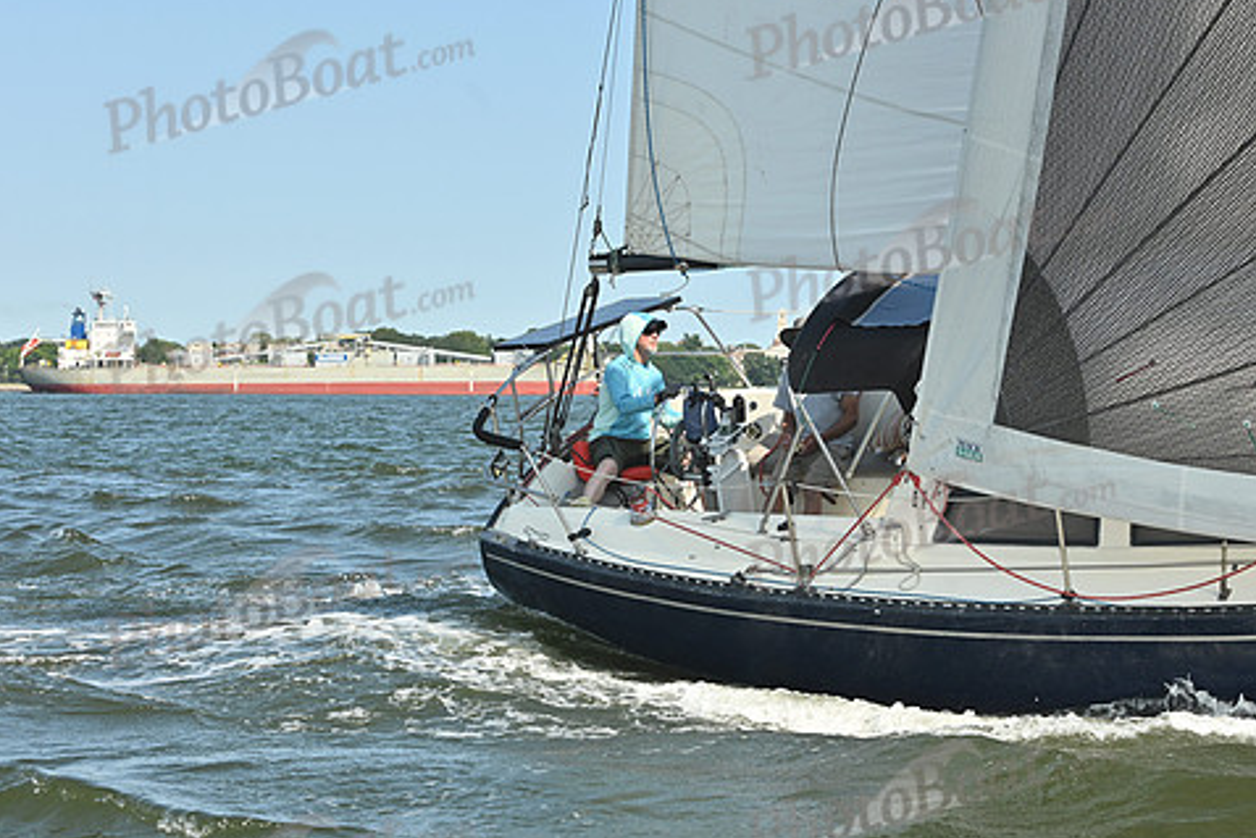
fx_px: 2966
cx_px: 612
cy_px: 427
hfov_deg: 23.9
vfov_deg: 16.1
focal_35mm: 85
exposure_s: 1/1250
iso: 320
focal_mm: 70
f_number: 7.1
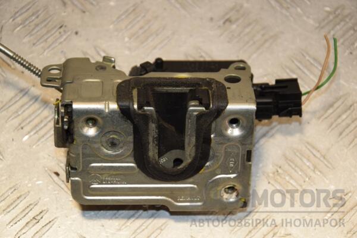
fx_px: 1041
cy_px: 119
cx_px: 178
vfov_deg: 13.0
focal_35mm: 105
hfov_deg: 19.5
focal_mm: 70
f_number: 6.3
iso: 800
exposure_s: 1/200
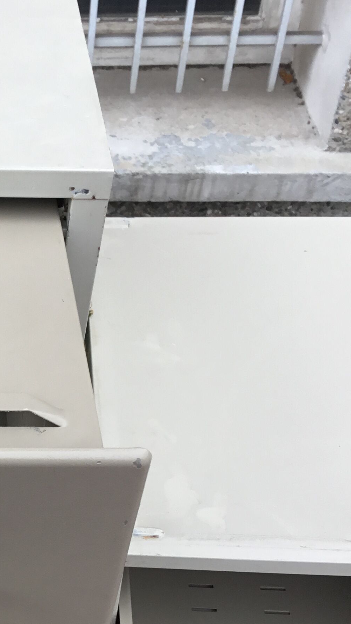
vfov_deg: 33.7
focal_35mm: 62
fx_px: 1026
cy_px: 387
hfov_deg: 18.5
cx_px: -62
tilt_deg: -45.1
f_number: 2.4
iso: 25
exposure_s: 1/141
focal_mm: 3.3
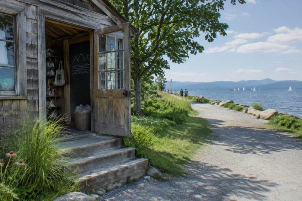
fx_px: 293
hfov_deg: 54.5
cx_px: 151
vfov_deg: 37.8
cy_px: 100
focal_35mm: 35
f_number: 4.5
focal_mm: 35
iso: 320
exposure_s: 1/1000
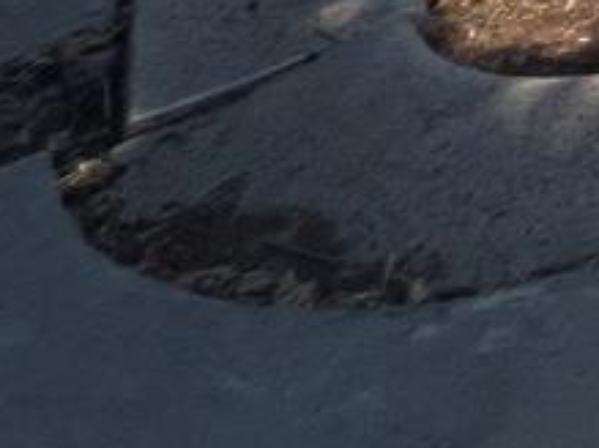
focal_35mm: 89
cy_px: -1067
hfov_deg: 12.3
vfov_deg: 9.8
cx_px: 1693
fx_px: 1539
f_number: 1.8
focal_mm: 1.57
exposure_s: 1/1449
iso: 32
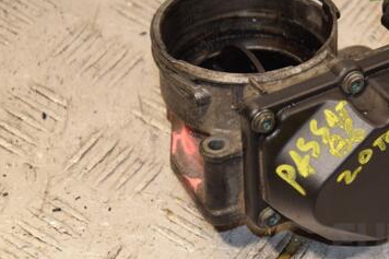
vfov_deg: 7.7
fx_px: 1912
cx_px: 313
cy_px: 94
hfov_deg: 11.6
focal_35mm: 177
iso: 800
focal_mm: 70
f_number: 6.3
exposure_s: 1/200
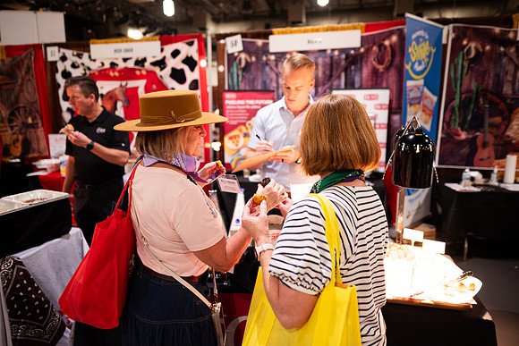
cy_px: 173
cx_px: 260
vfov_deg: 53.2
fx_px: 346
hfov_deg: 73.7
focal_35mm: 24
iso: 1250
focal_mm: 24
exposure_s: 1/200
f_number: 1.8
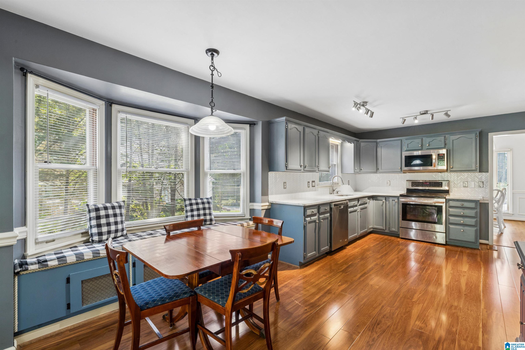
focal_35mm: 16
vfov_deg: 73.7
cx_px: 262
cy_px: 175
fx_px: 233
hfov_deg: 96.7
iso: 640
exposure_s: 1/8
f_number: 13
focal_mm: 16
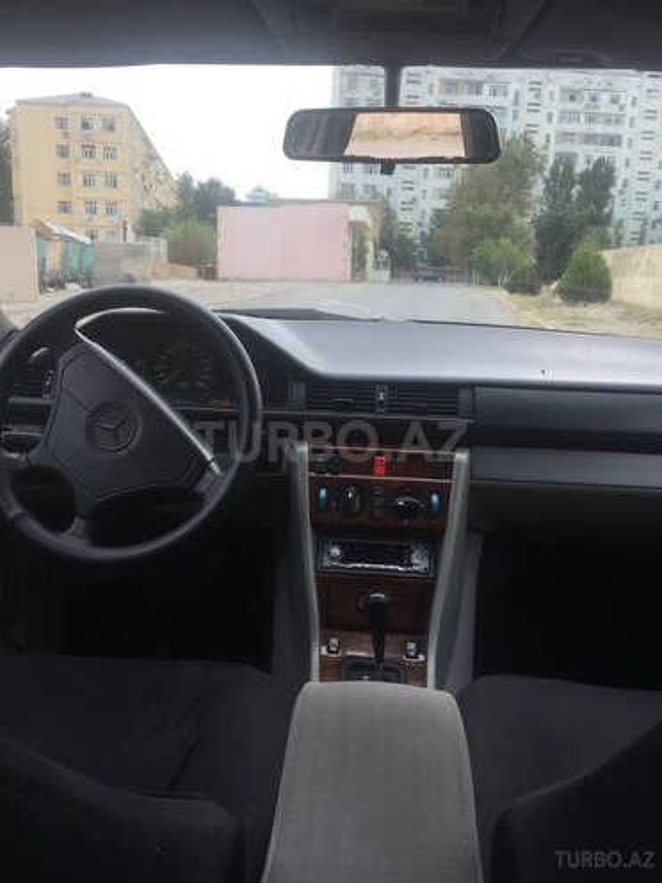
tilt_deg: -11.2
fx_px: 739
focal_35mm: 29
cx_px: 331
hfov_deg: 48.2
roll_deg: -2.7
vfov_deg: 61.7
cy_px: 442
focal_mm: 4.15
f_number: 2.2
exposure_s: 1/670
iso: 32
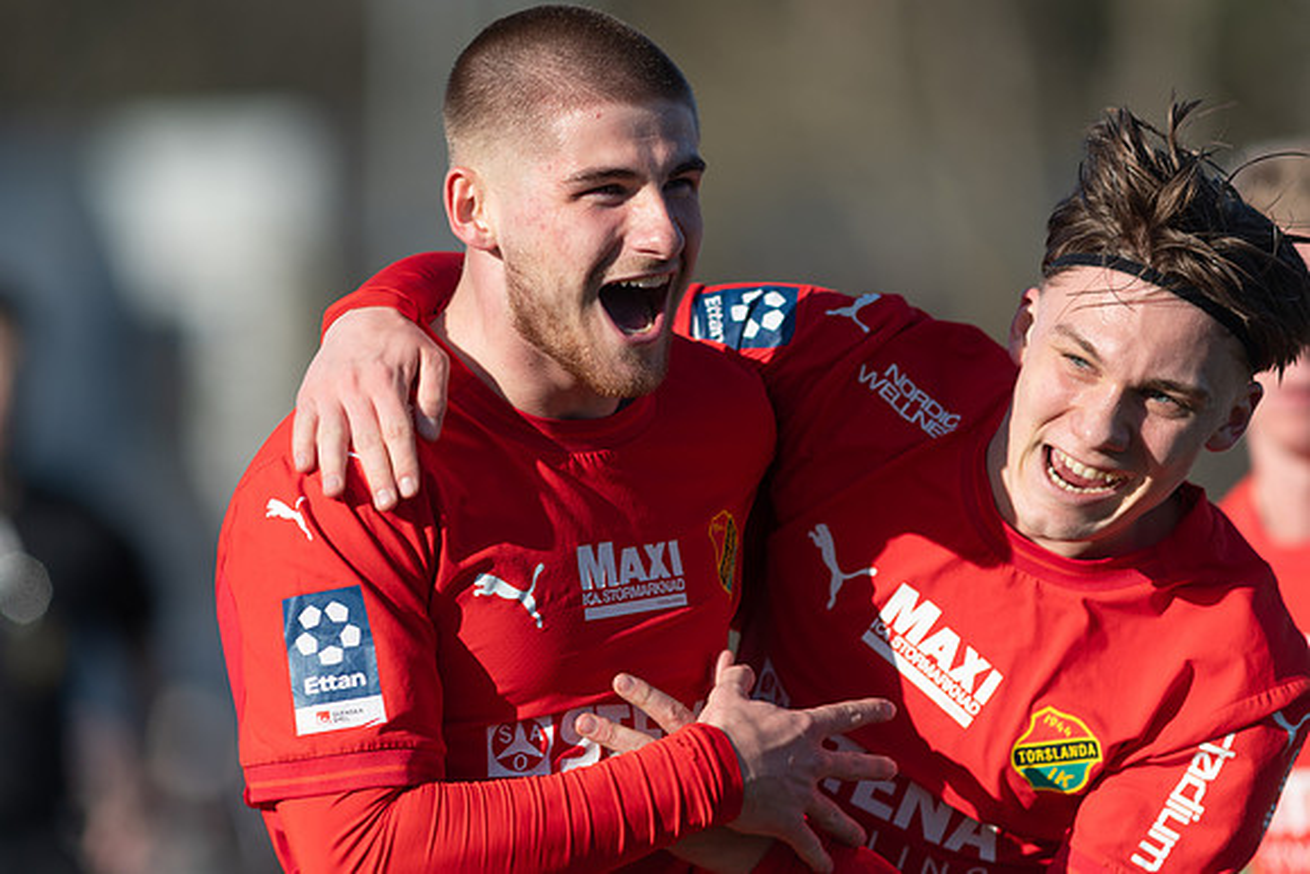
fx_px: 16378
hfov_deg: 4.6
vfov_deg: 3.1
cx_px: 655
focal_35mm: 450
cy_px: 437
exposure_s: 1/2000
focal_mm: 300
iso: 100
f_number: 3.2
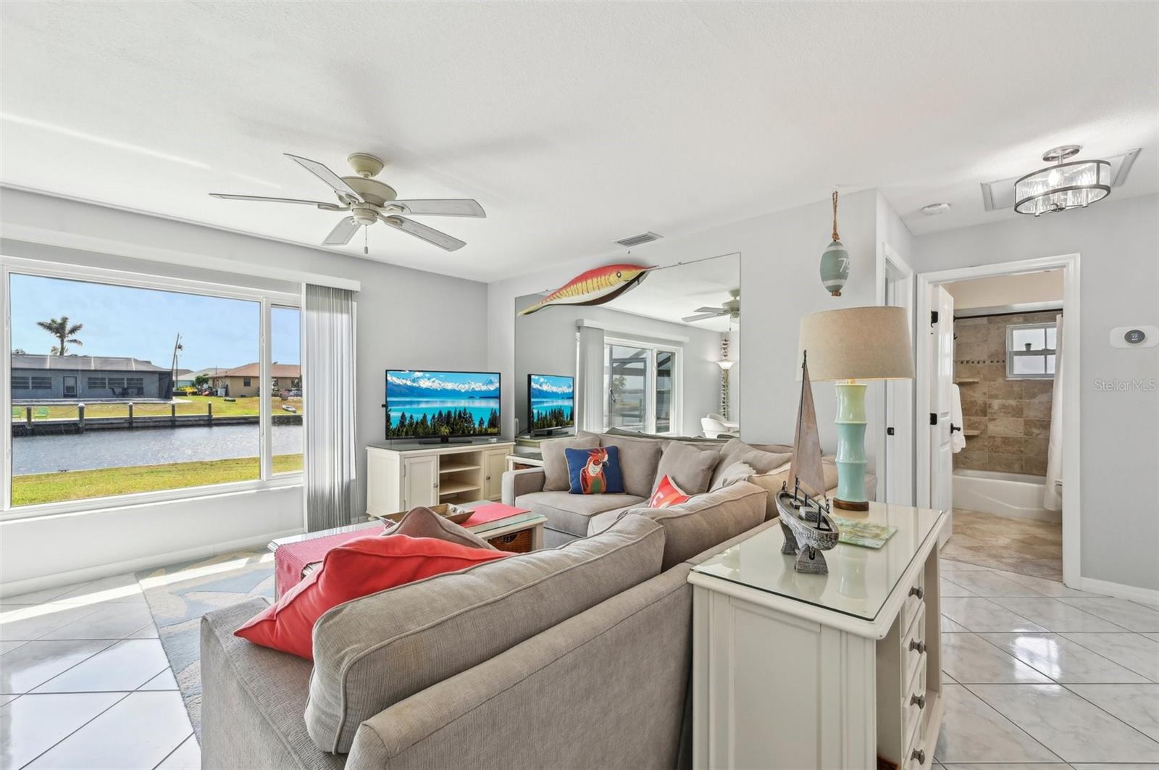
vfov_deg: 81.1
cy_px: 385
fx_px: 450
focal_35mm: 14
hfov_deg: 104.3
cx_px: 580
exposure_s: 1/200
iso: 400
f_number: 8
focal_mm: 14
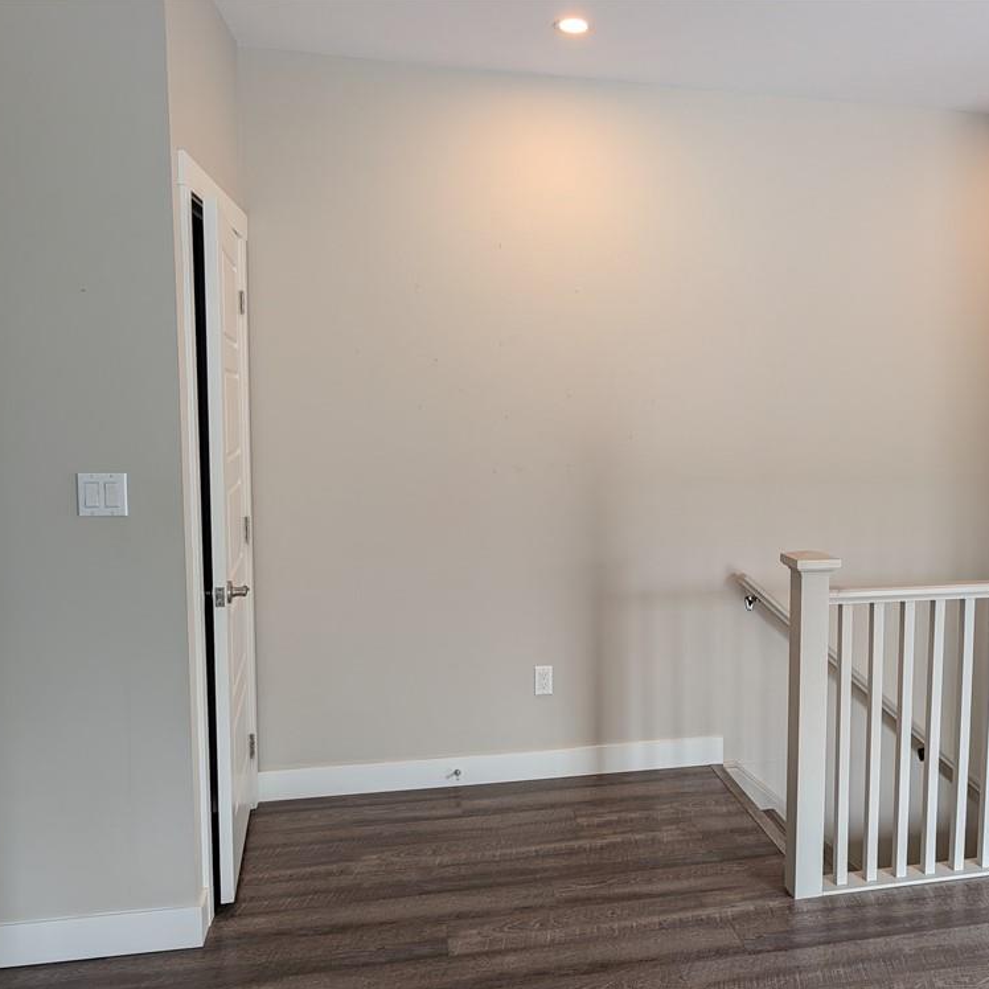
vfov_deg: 55.6
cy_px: 505
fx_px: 937
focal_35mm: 29
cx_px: 637
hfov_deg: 54.8
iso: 201
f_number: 1.68
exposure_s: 1/173
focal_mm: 6.9
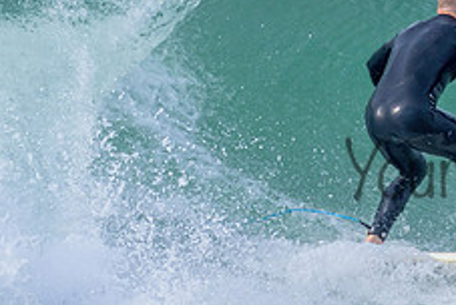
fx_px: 29551
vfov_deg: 0.6
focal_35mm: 2330
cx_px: 508
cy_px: 97
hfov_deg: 0.9
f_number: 11
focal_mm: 800
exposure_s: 1/800
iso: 800
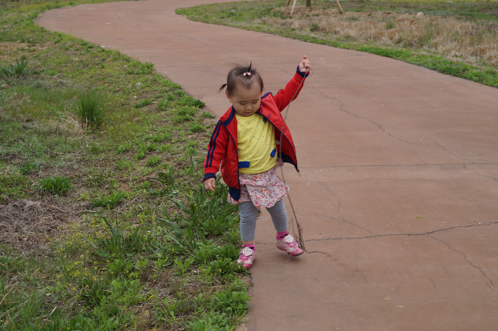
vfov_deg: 20.1
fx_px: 933
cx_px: 249
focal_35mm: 68
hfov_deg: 29.9
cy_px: 166
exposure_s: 1/100
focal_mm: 45
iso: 100
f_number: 6.3
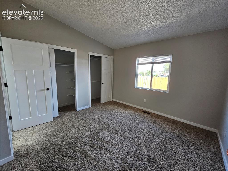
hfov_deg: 106.2
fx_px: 86
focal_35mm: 13
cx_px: 114
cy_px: 86
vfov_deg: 89.9
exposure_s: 1/77.4
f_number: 2.2
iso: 160
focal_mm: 2.2
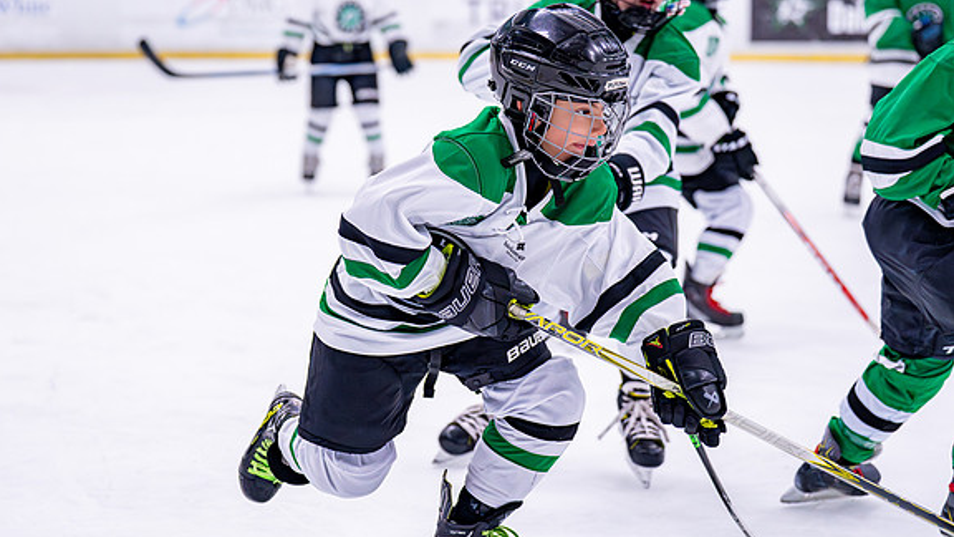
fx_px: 2277
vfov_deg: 13.4
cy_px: 242
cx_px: 379
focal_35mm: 90
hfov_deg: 23.6
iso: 2500
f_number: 2.8
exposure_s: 1/1250
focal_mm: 70
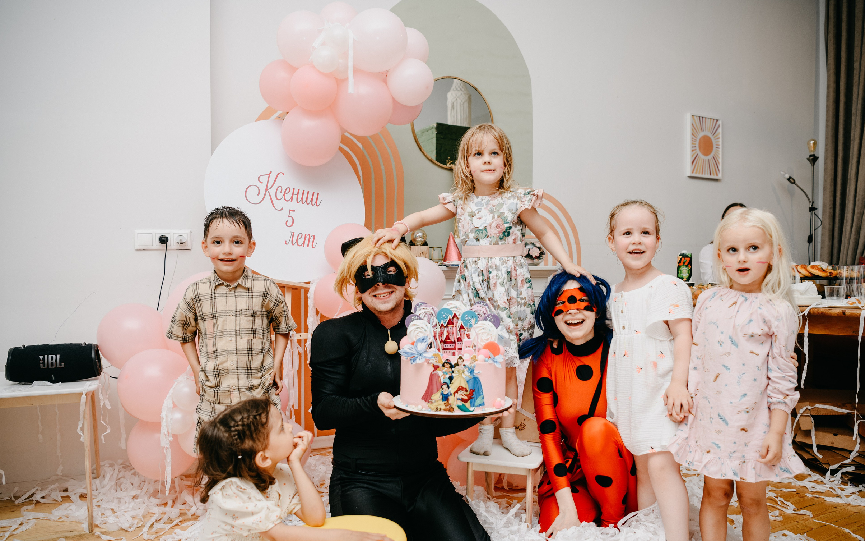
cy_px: 299
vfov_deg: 47.5
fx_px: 613
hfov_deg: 70.4
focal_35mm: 26
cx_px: 444
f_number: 3.2
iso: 200
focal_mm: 24
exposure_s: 1/160
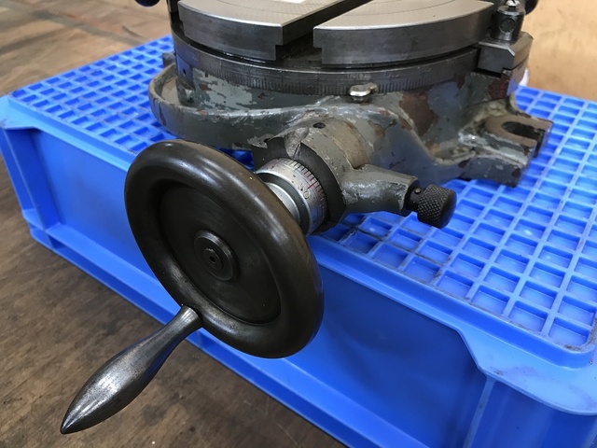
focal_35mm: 28
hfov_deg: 63.4
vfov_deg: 49.7
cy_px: 224
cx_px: 298
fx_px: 483
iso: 40
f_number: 1.8
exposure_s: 1/15
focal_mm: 3.99
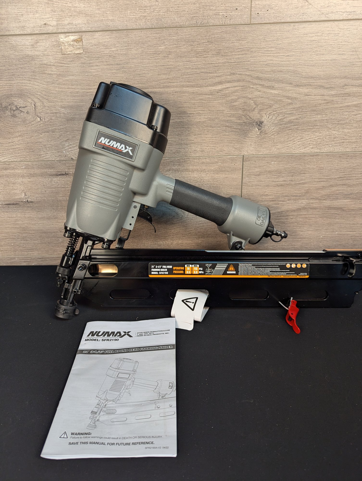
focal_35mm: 24
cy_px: 240
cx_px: 181
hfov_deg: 56.9
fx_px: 334
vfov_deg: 71.5
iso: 67
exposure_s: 1/42.4
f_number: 1.85
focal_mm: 6.81
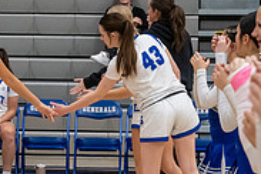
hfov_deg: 8.8
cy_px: 130
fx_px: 1689
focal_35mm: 233
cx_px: -29
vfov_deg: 5.9
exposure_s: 1/200
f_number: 5.6
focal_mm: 70
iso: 3600
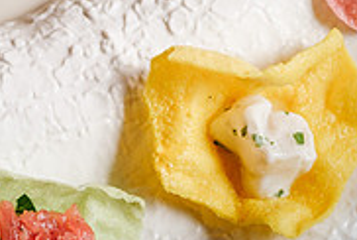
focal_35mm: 296
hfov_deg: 6.9
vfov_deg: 4.7
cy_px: 51
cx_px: 61
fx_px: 2940
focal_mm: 60
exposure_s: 1/15
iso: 200
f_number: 2.4
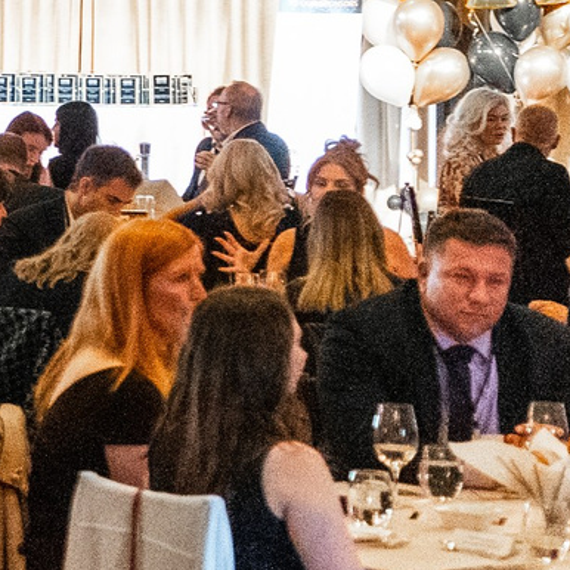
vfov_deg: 8.6
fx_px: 3782
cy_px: -29
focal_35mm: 203
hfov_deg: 7.6
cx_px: -1106
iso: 6400
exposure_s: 1/200
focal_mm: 35
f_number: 2.2
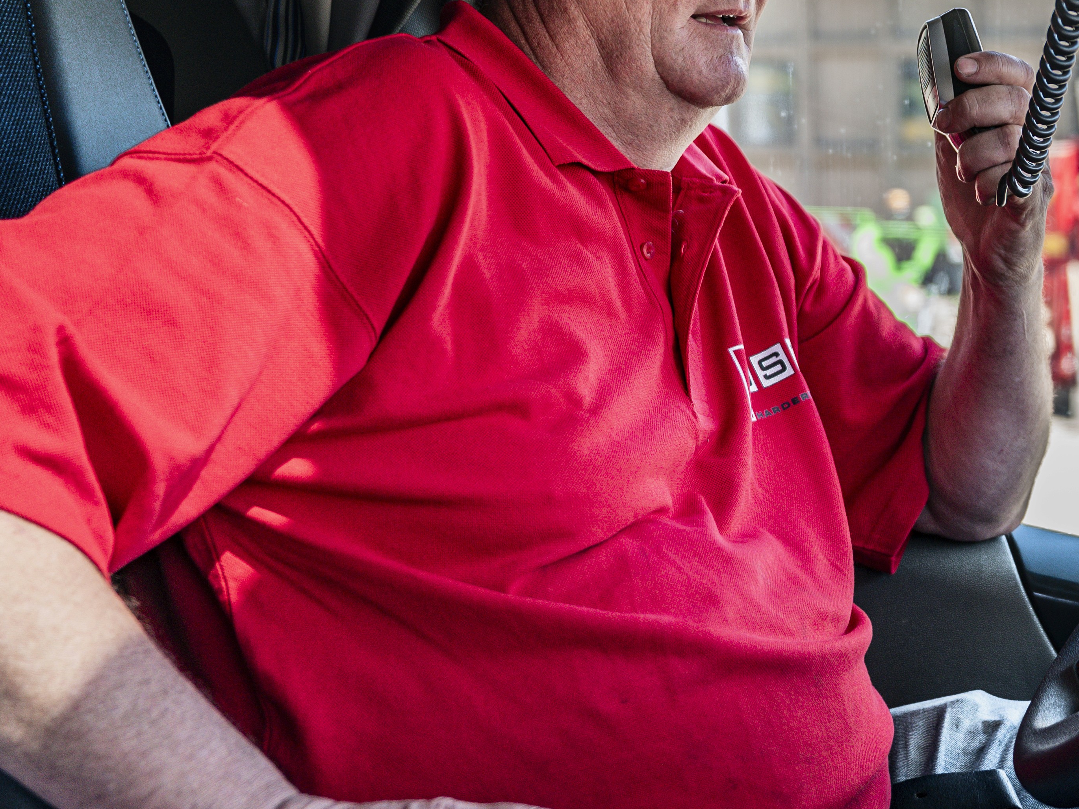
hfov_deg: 26.2
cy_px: 198
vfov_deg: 20.8
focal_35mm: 70
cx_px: 1099
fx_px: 2182
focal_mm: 33
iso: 250
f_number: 2.8
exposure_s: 1/160
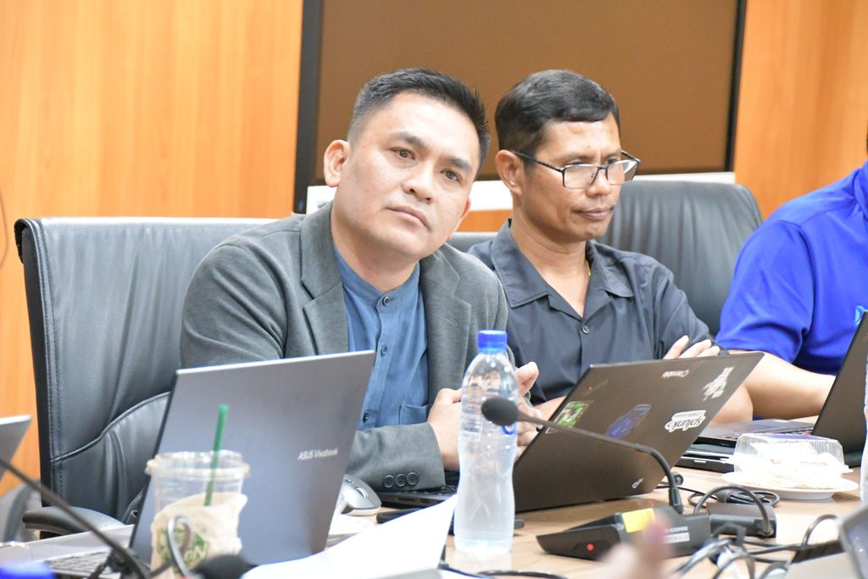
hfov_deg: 12.5
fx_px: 3979
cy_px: 290
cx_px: 434
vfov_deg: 8.3
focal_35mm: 165
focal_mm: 110
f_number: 5.6
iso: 12800
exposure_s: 1/125
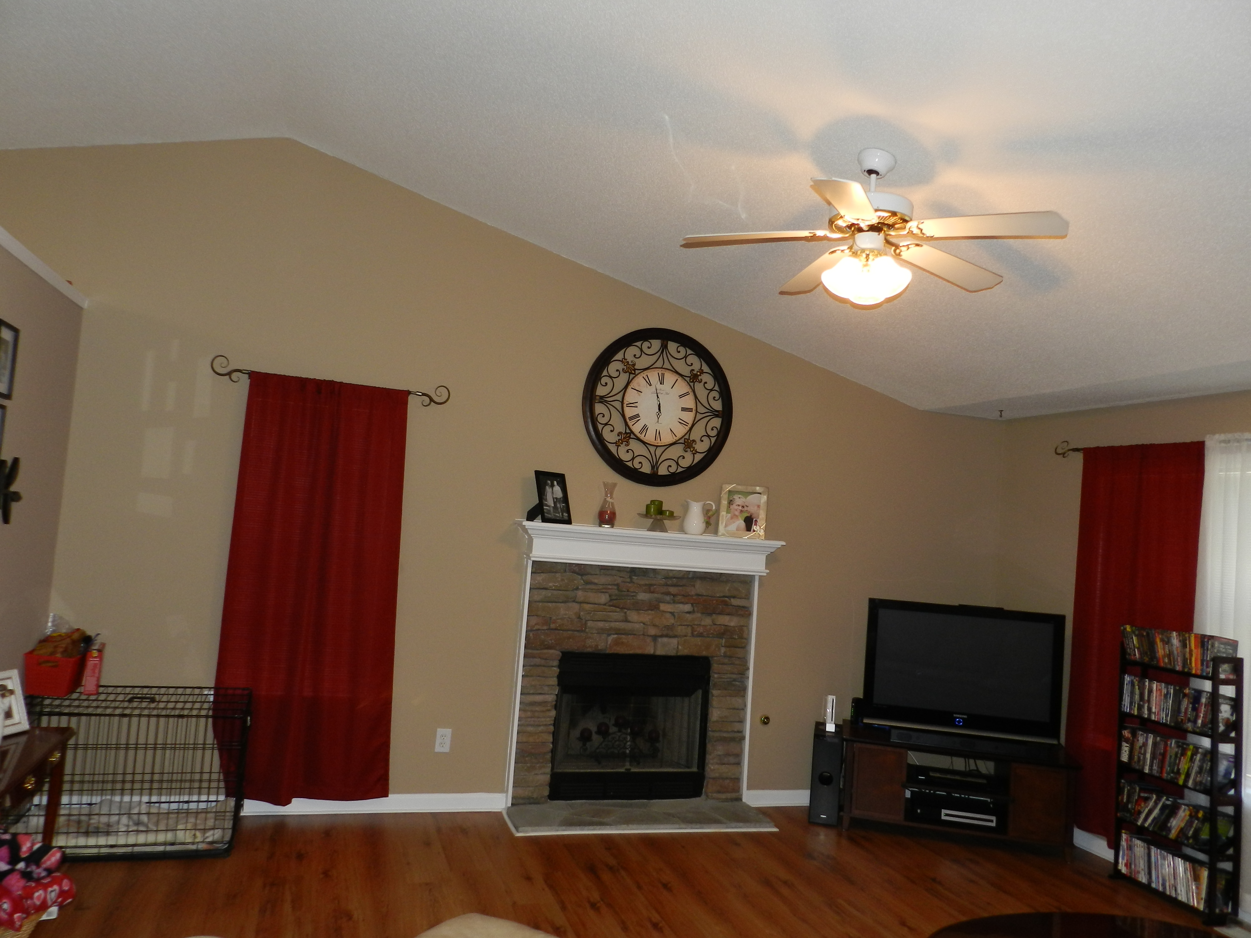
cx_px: 626
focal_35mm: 25
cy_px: 469
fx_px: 903
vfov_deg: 54.9
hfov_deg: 69.4
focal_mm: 4.5
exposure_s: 1/30
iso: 200
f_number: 3.5
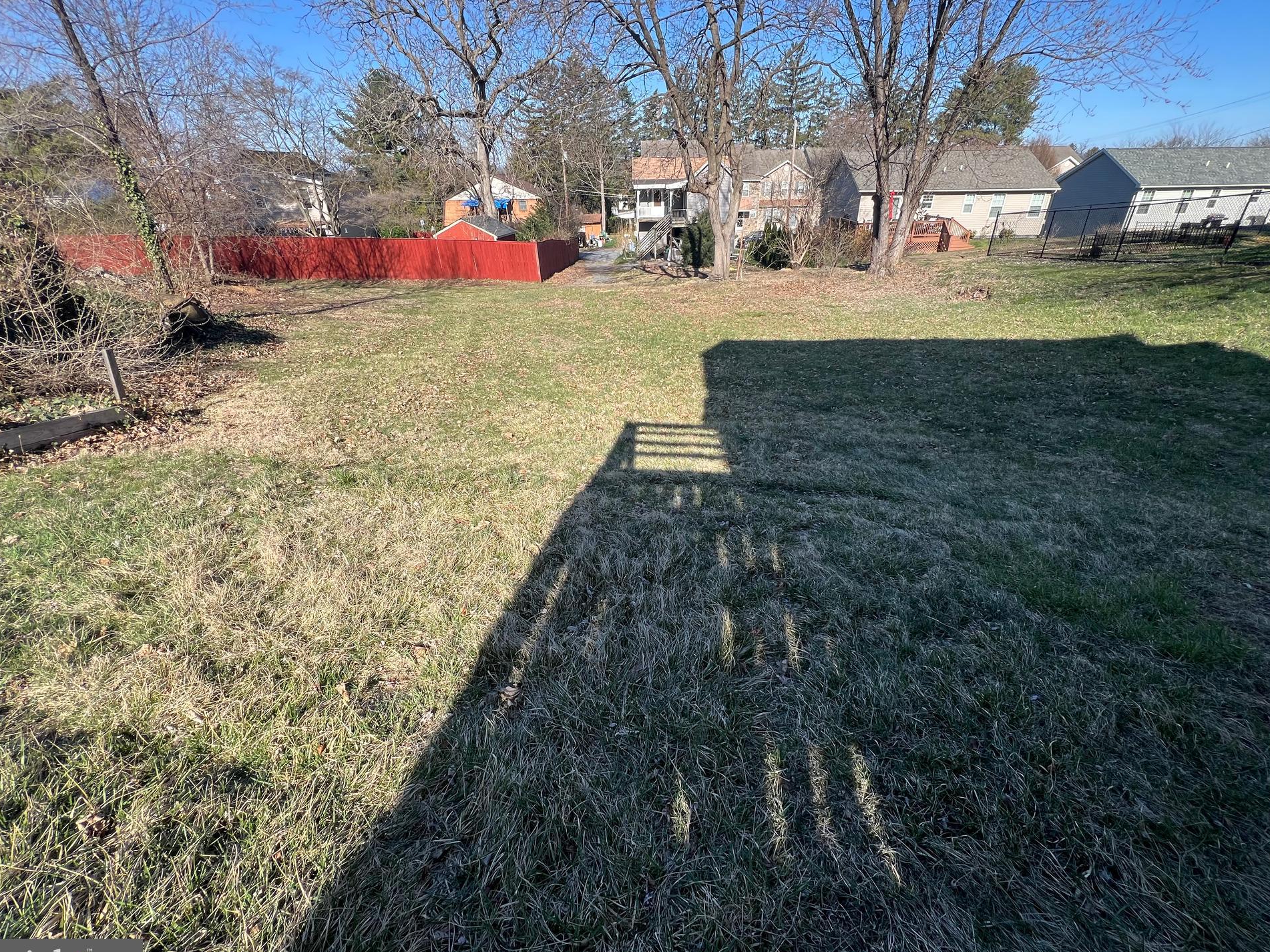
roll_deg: +0.8
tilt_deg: -30.3
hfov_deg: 102.0
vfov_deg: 85.7
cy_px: 481
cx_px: 660
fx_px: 514
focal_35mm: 14
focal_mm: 1.57
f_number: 1.8
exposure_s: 1/737
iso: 32
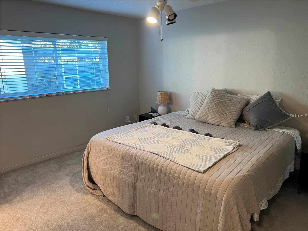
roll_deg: +1.1
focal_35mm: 26
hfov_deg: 67.3
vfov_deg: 53.1
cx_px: 154
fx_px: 231
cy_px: 116
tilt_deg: -13.8
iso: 100
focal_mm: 5.7
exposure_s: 1/60
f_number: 1.5
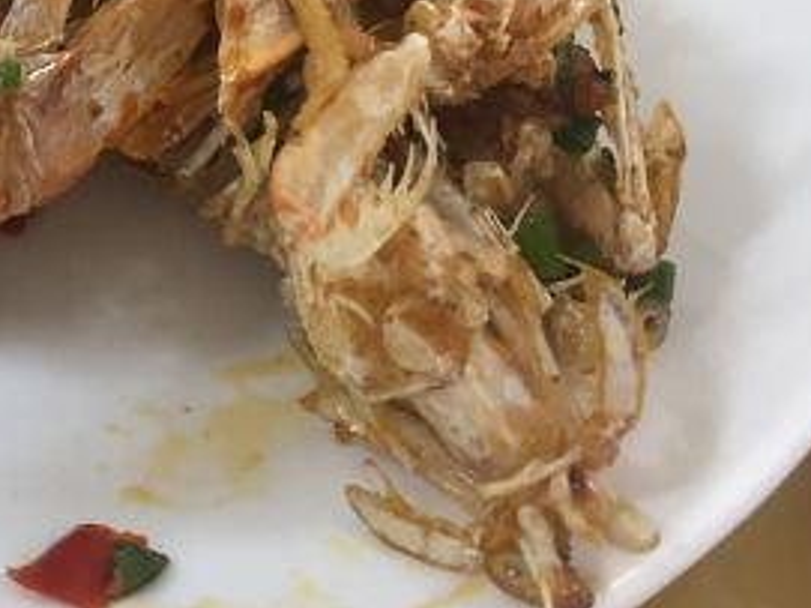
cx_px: -156
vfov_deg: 19.3
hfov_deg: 23.8
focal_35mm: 75
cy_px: 55
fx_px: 1756
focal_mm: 4.15
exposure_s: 1/33
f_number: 2.2
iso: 100
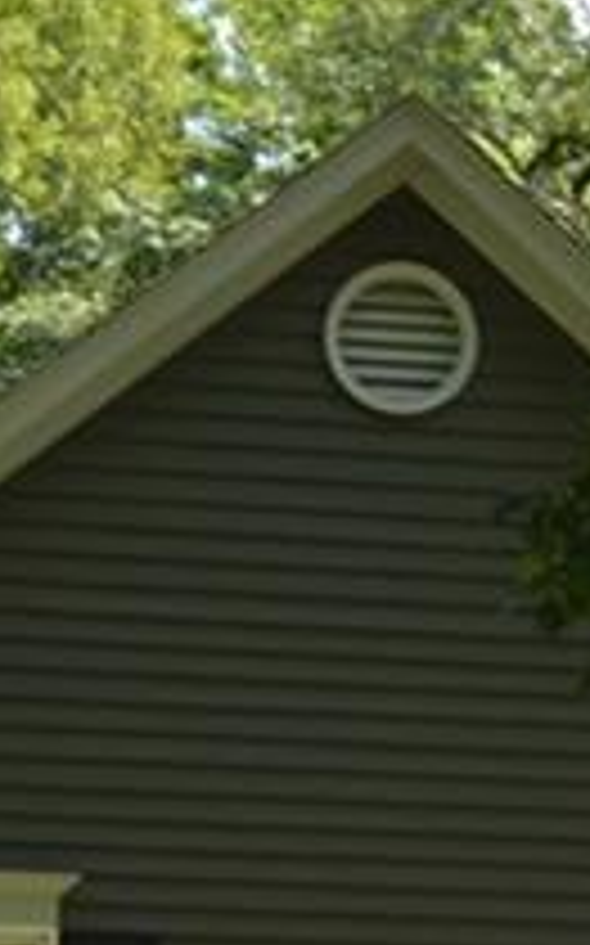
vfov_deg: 7.8
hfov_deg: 4.7
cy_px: 860
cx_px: 1576
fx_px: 6904
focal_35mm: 268
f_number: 5.6
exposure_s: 1/200
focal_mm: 36
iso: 100
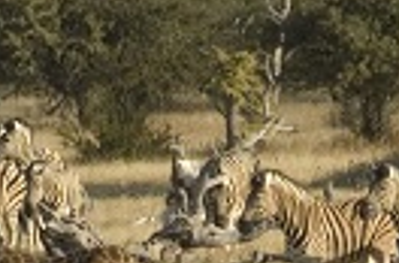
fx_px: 14103
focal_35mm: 1277
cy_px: 354
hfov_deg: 1.6
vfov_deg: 1.1
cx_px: 172
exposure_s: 1/2500
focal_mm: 200
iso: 1000
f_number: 8
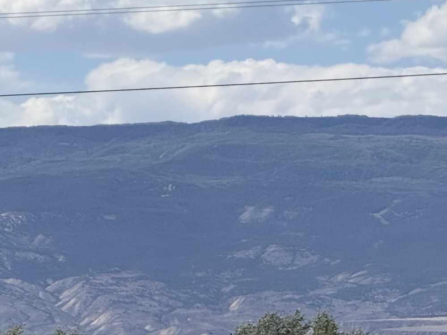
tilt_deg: +0.2
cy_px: 392
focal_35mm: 369
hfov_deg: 5.4
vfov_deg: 4.0
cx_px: 193
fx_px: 4764
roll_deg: -1.0
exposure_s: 1/2817
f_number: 2.8
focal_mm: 15.66
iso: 64
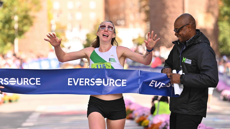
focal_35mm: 199
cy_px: 73
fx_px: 1213
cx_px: 116
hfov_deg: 10.8
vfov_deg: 6.1
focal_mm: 185
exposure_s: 1/1000
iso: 640
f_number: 4.5
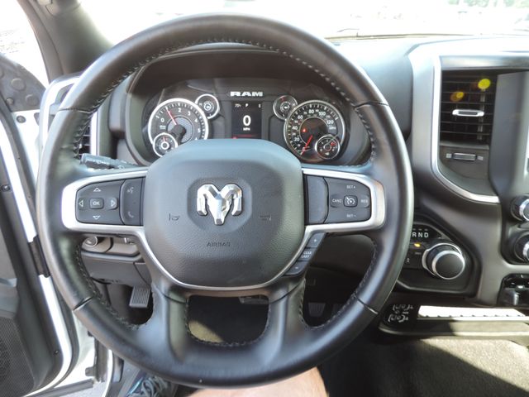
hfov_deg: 71.6
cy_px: 198
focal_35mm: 24
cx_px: 264
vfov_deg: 56.8
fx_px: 367
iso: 110
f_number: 3
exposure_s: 1/30
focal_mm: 4.3
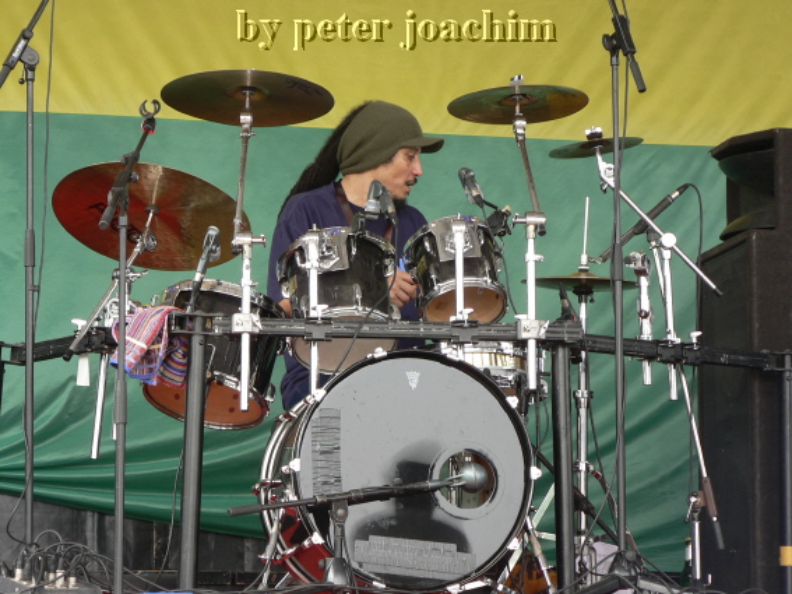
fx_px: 3271
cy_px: 297
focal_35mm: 143
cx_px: 396
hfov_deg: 13.8
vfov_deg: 10.4
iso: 64
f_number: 3.3
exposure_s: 1/60
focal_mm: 24.6
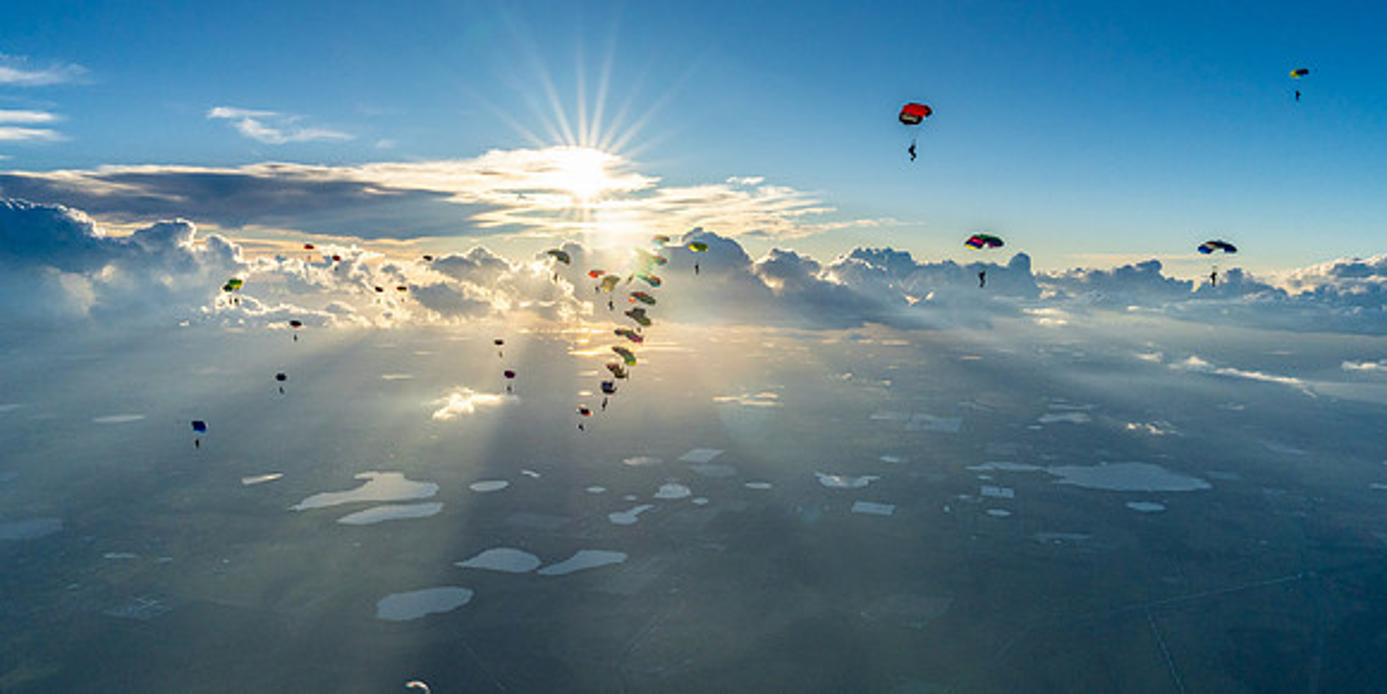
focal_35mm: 26
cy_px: 348
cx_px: 694
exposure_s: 1/1600
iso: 1250
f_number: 16
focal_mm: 24
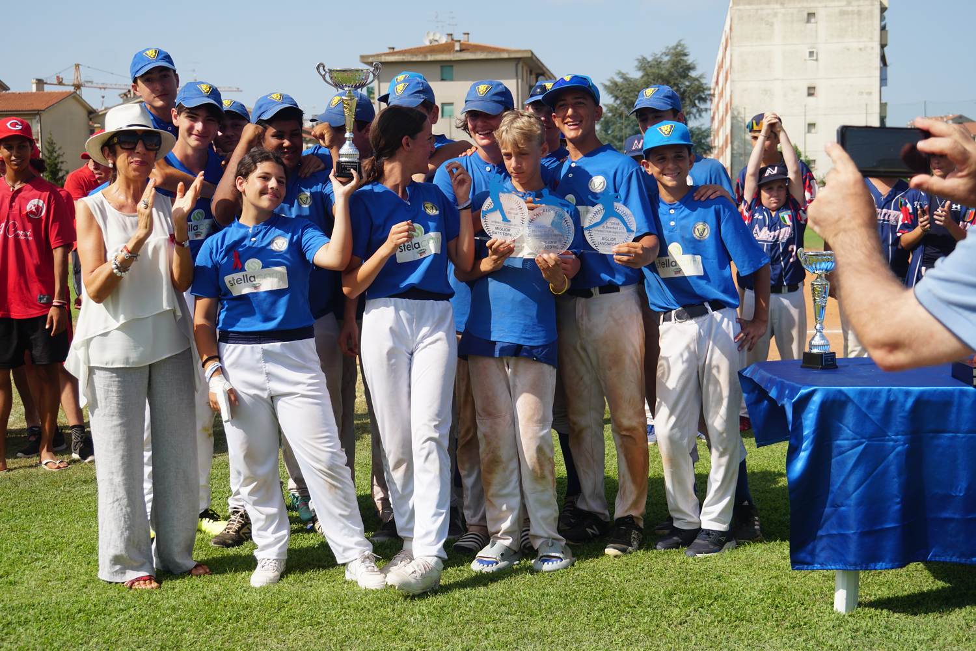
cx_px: 488
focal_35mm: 51
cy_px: 326
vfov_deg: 26.5
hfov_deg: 38.9
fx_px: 1383
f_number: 5.6
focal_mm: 34
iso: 100
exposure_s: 1/500
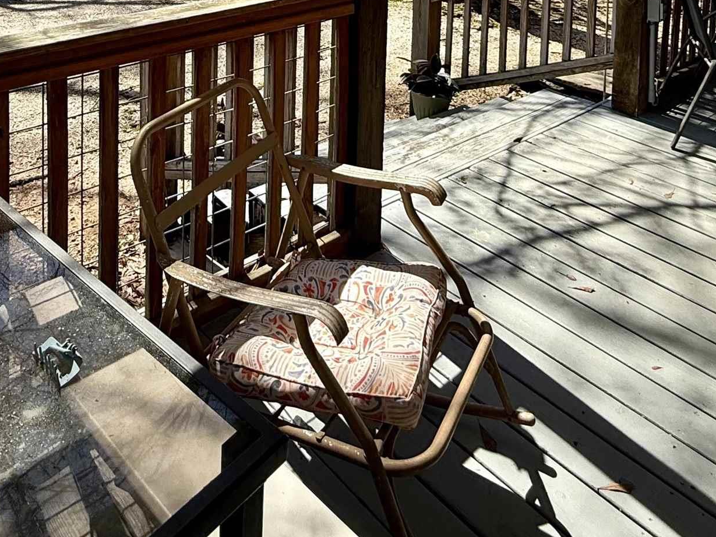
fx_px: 724
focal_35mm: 35
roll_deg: -1.0
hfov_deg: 52.3
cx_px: 292
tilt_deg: -2.7
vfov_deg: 32.5
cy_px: -130
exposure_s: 1/901
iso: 50
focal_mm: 2.22
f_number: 2.2
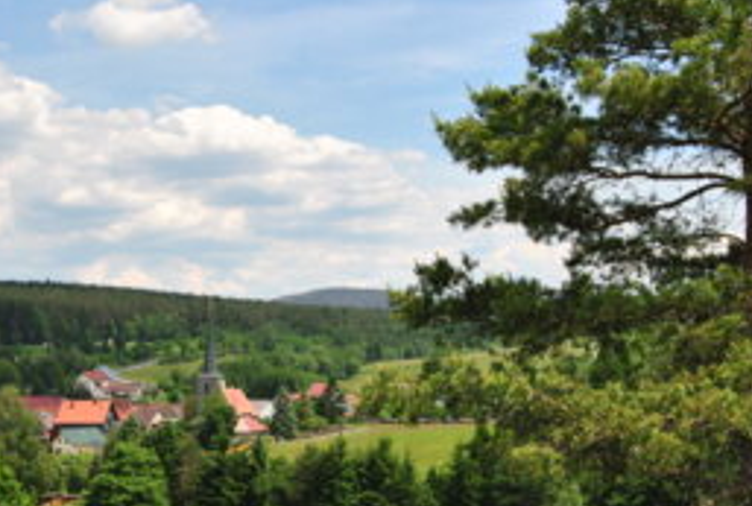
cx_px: 225
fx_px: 1173
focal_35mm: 56
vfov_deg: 24.2
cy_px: 338
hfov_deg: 35.0
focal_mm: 24
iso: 400
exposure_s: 1/500
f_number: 11
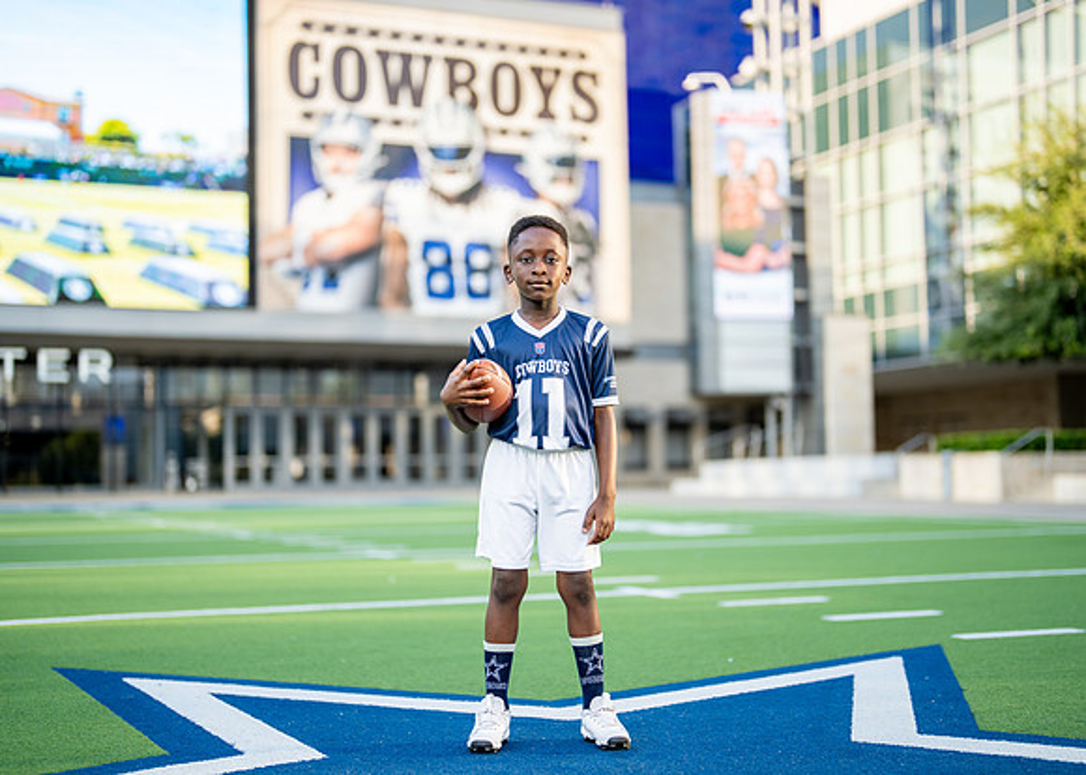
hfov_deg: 36.5
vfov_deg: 26.5
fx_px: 1648
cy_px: 384
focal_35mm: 53
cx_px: 542
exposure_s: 1/1250
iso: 100
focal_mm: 50
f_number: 1.2
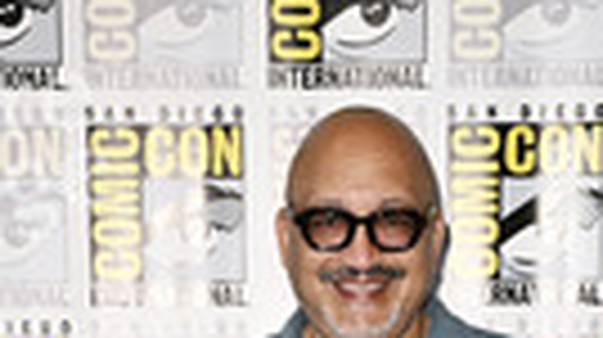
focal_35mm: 116
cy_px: 856
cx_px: 369
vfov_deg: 9.2
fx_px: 1853
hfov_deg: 18.5
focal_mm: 37
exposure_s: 1/250
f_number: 5
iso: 1250
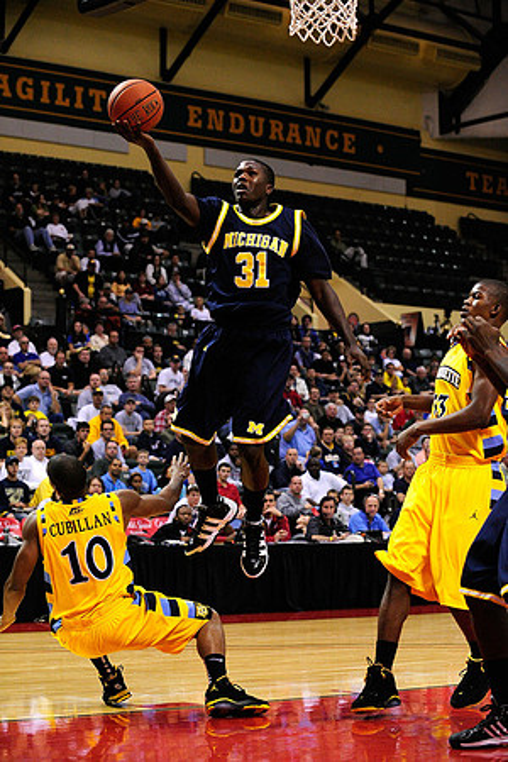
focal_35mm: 86
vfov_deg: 23.6
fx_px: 1820
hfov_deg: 15.9
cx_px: 254
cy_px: 381
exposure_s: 1/800
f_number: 3.5
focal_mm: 86
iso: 3200
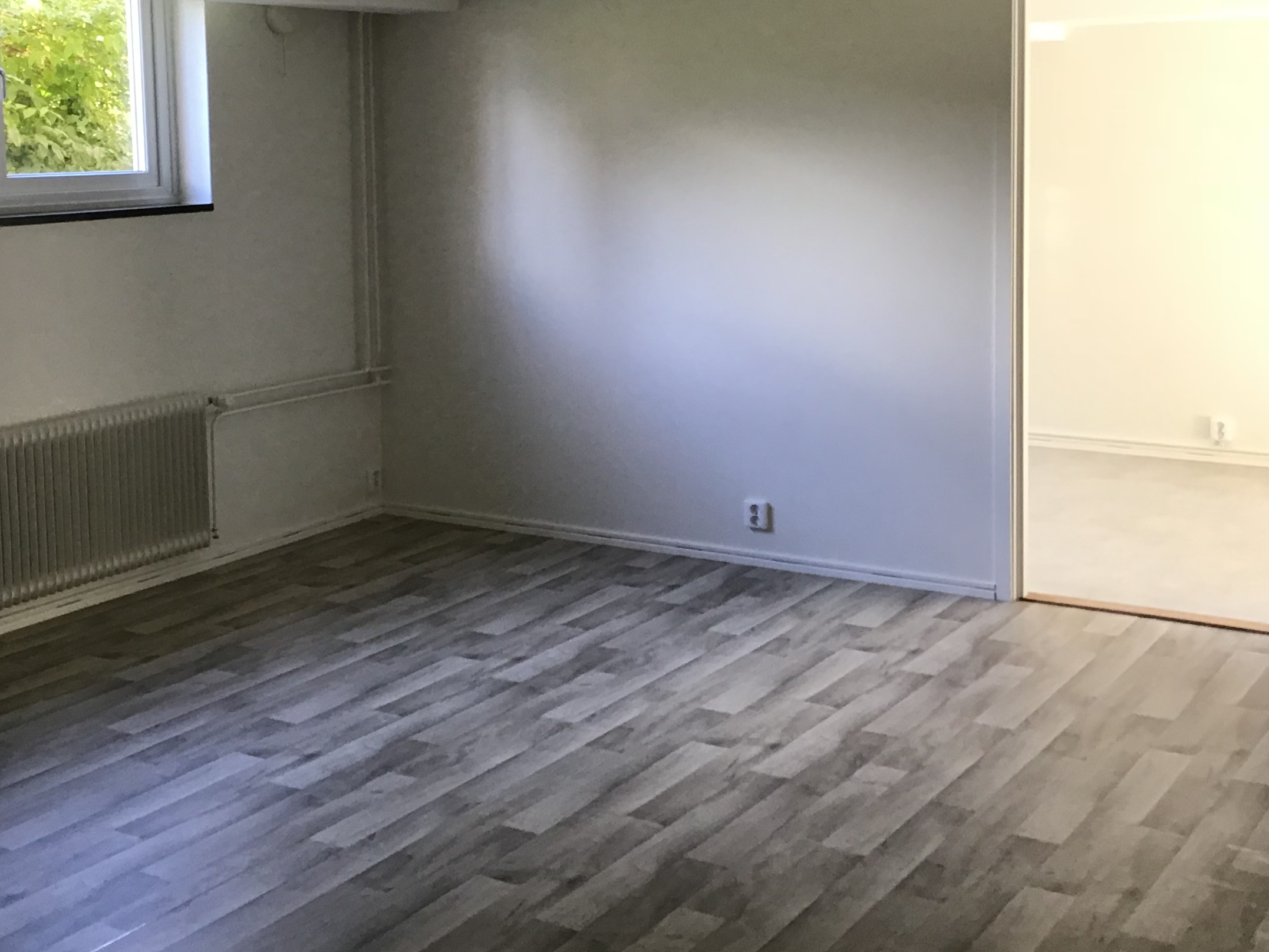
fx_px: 1723
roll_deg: +2.2
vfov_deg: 30.6
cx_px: 429
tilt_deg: -7.2
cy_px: 302
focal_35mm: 47
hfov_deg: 40.0
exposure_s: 1/33
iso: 64
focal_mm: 3.3
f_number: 2.4
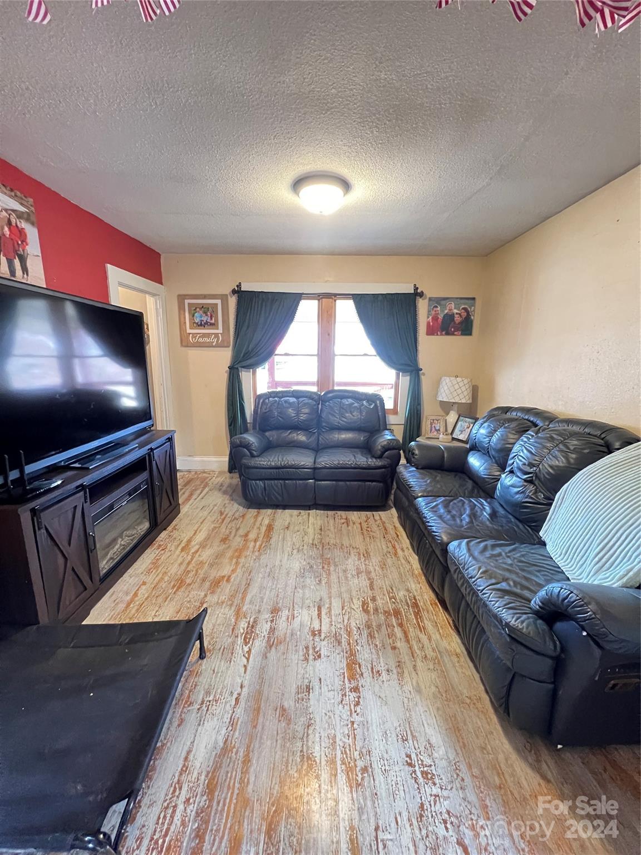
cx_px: 320
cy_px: 428
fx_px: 321
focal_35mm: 13
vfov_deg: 106.2
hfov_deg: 89.9
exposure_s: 1/30
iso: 1000
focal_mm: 1.57
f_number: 1.8
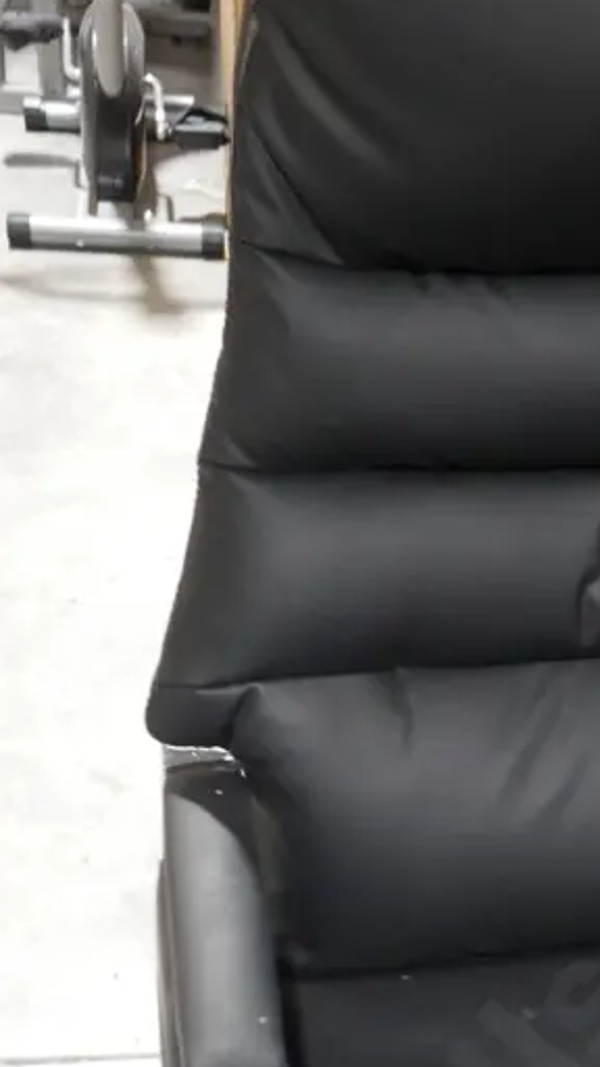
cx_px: 726
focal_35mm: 61
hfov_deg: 18.6
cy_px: 829
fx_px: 1725
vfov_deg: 33.5
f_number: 3.5
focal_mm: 14
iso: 1000
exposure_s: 1/60
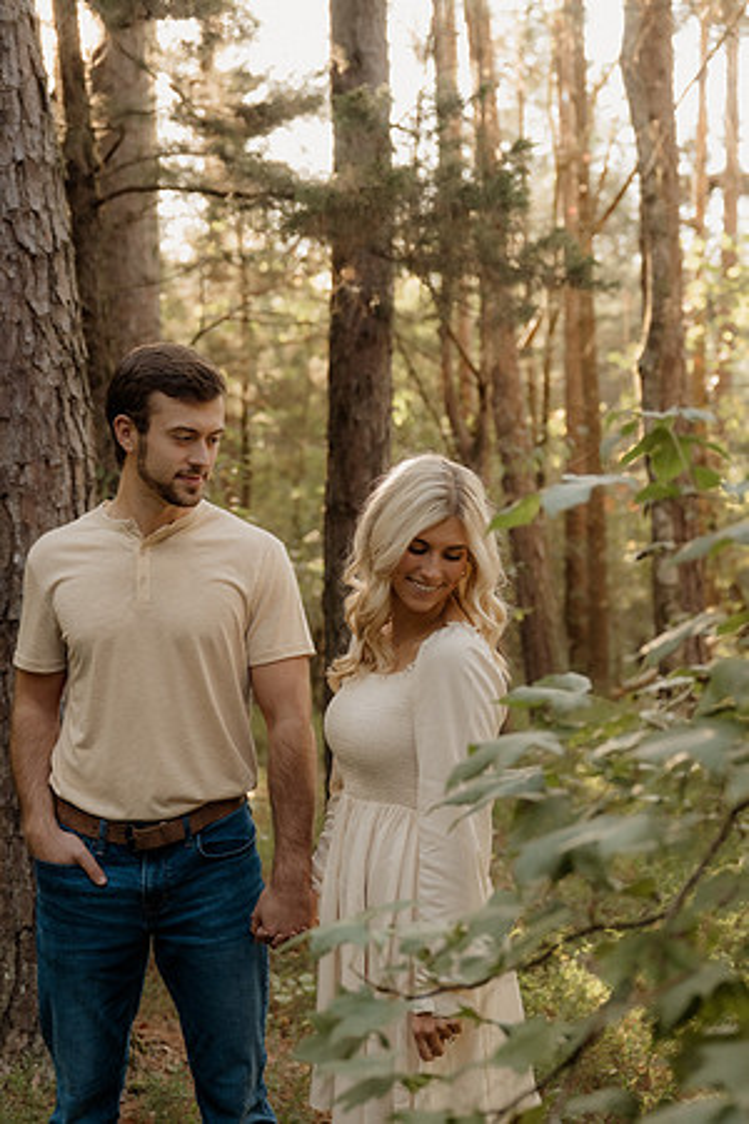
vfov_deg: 31.9
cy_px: 562
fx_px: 1966
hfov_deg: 21.6
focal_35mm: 63
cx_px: 374
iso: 500
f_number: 2.8
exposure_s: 1/125
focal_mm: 42
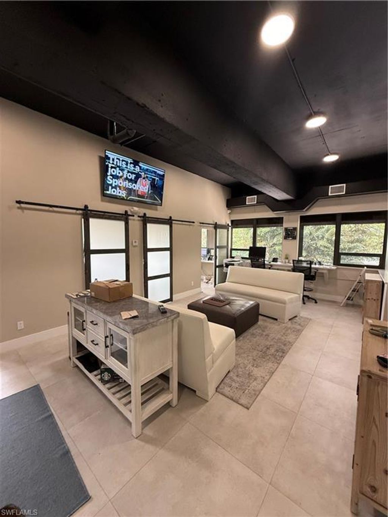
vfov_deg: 102.1
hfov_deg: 85.7
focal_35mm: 14
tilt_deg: -6.3
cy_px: 258
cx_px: 194
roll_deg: +0.0
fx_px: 209
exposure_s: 1/120
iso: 250
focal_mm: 2.22
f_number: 2.2
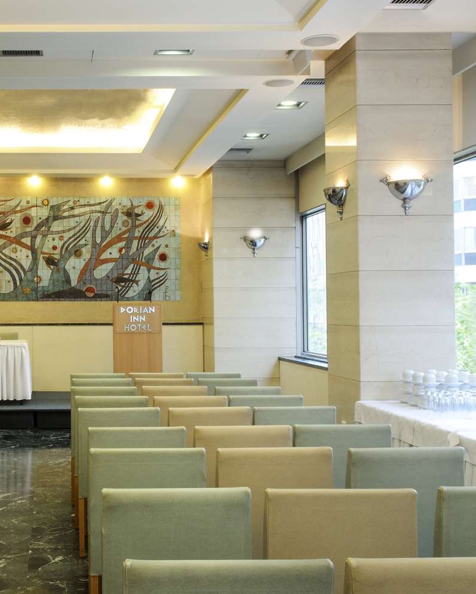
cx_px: 45
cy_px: 299
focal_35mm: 47
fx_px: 827
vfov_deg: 39.5
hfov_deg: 30.6
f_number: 16
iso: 200
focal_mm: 22
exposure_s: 1.3
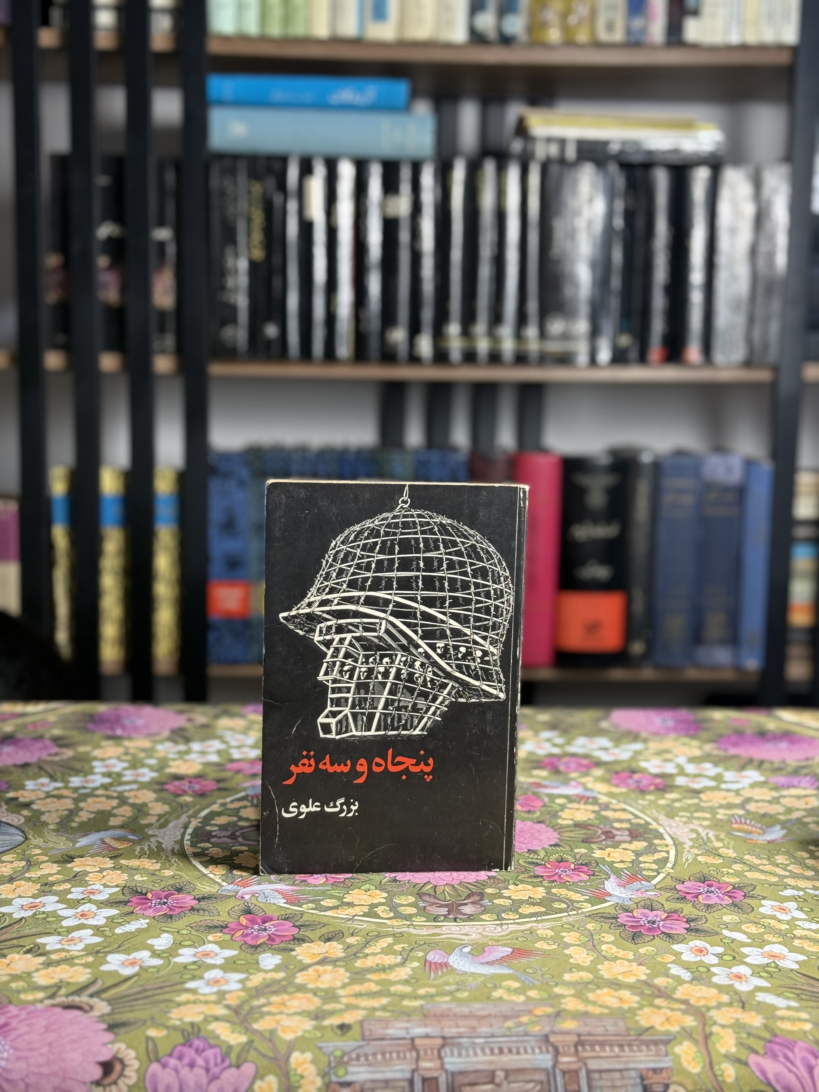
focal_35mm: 48
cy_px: 546
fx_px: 1514
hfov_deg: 30.3
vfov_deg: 39.7
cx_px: 410
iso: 125
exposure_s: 1/100
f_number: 1.78
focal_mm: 6.76
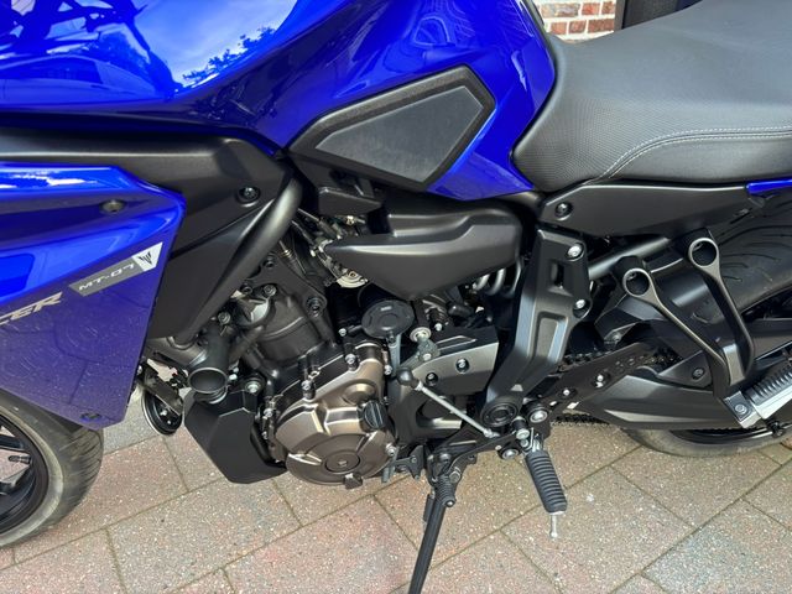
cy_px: 297
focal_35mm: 26
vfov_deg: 53.1
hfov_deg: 67.3
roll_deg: -0.4
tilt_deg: -28.6
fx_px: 595
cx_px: 396
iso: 125
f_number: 1.6
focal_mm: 5.96
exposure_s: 1/70
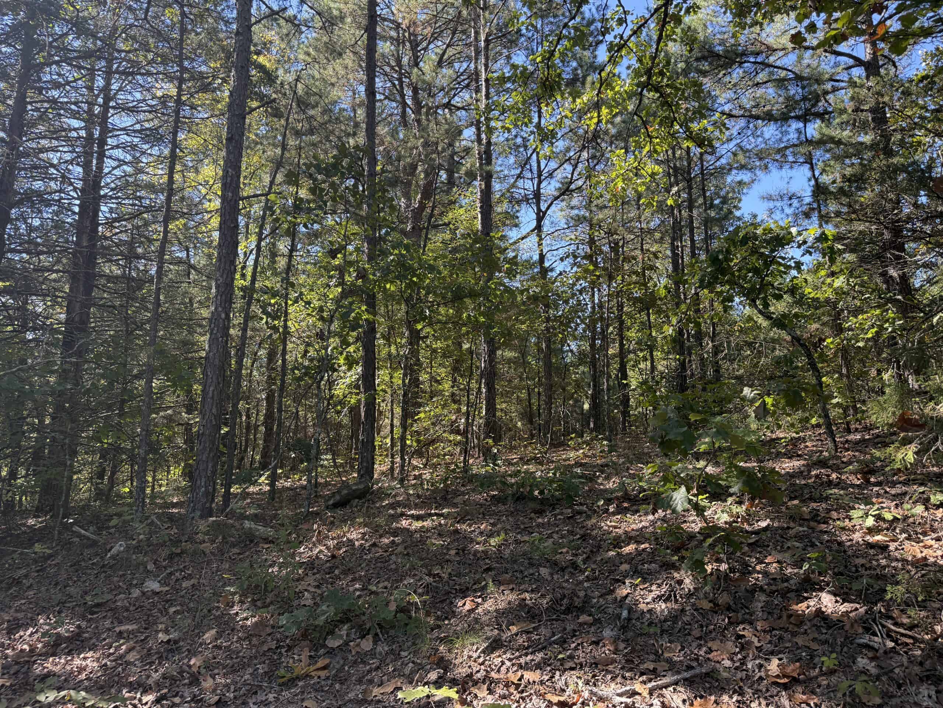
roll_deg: +1.0
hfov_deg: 71.6
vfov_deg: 56.8
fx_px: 654
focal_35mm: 24
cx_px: 472
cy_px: 354
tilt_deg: +7.6
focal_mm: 6.76
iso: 100
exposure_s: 1/435
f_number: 1.78
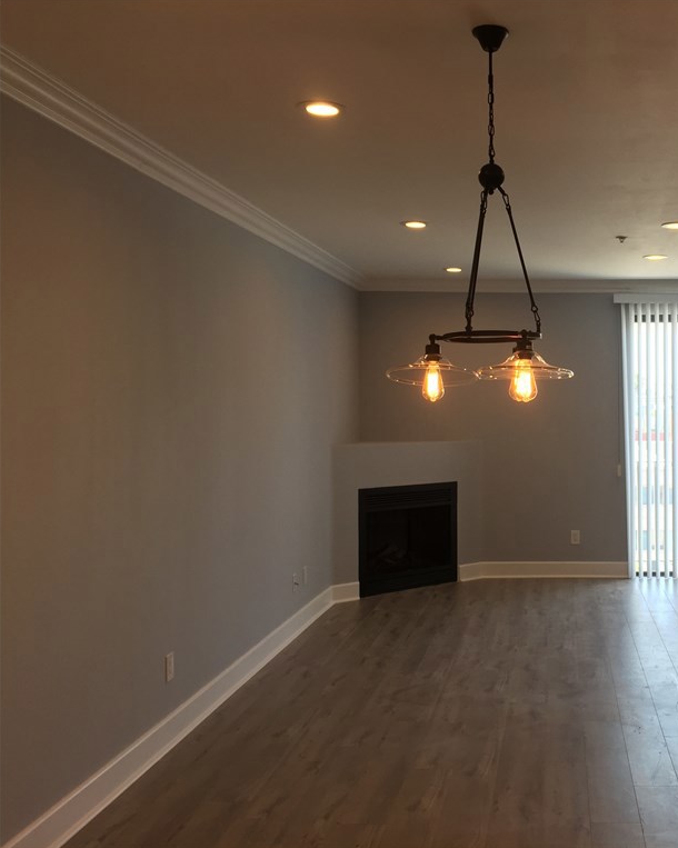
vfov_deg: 47.9
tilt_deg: -0.4
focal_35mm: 38
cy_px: 423
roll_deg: -0.3
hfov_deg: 37.4
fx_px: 954
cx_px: 568
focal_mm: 4.15
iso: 32
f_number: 2.2
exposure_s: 1/60
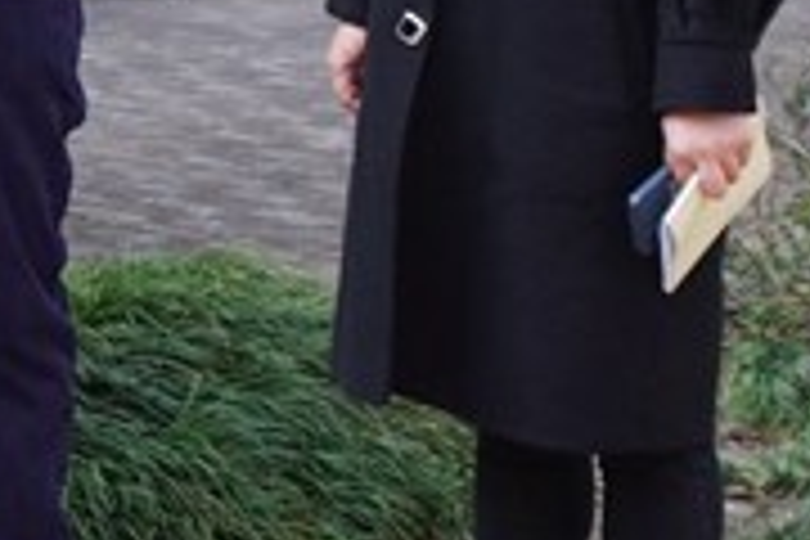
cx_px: -414
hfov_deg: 11.9
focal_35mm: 165
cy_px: -439
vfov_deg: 8.0
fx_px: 3712
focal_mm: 22
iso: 1250
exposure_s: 1/2000
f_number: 4
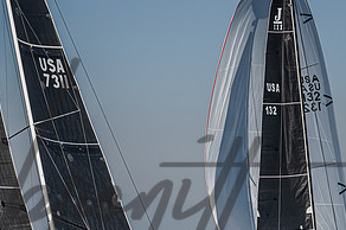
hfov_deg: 8.4
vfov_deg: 5.6
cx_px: 167
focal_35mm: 245
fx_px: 2352
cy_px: 180
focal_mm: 100
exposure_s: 1/8000
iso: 400
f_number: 4.5
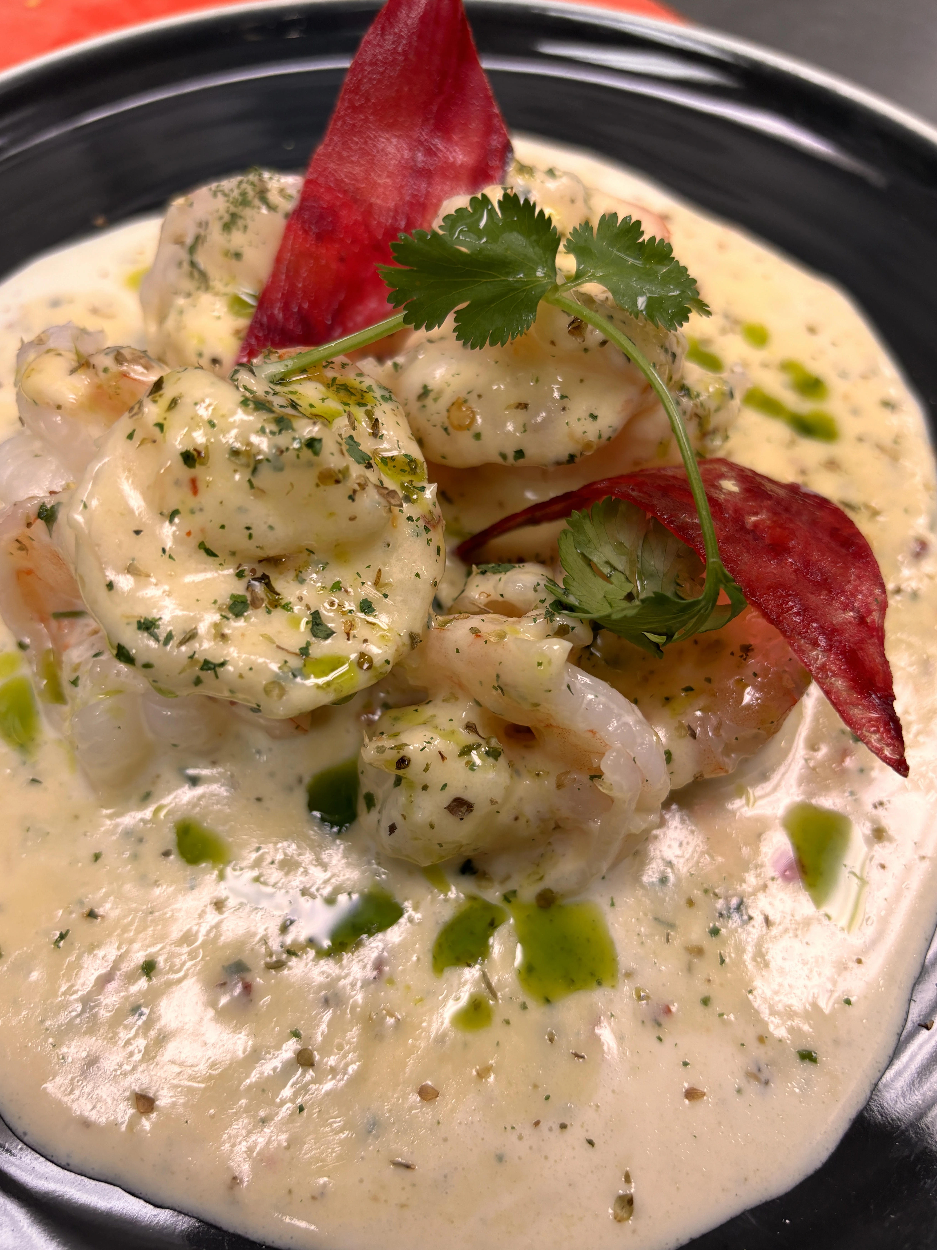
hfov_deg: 51.4
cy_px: 621
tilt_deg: -60.0
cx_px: 459
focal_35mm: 27
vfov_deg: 65.3
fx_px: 974
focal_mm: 5.96
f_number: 1.6
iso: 125
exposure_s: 1/120
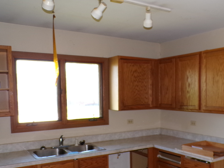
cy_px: 110
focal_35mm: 41
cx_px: 152
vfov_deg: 34.9
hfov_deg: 45.0
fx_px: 265
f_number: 3
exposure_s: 1/25
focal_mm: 4.3
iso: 200
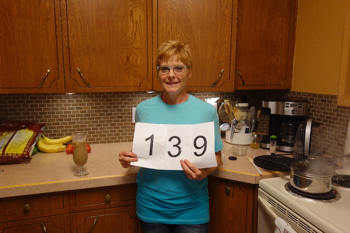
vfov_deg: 45.0
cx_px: 175
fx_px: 282
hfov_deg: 63.7
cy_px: 116
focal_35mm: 29
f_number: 2
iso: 160
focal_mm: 10.91
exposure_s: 1/30
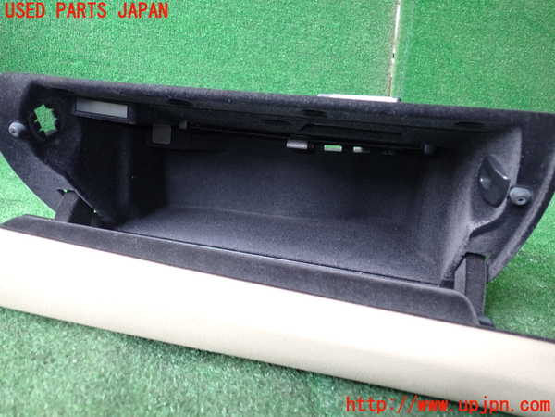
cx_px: 278
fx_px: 481
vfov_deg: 46.8
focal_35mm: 30
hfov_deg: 60.0
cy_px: 208
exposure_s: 1/50
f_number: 2.3
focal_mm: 5.4
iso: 200
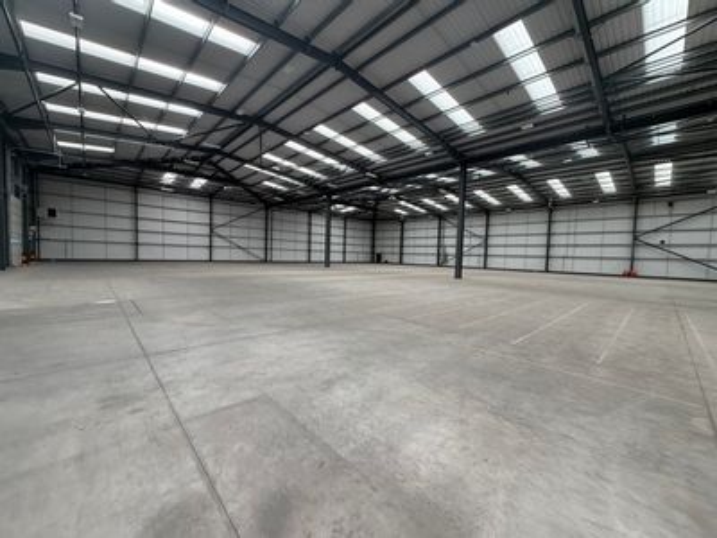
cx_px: 358
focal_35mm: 14
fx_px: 290
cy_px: 269
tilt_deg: -2.5
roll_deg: -2.2
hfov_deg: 102.1
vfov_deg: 85.7
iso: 160
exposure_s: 1/121
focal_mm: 2.22
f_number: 2.2
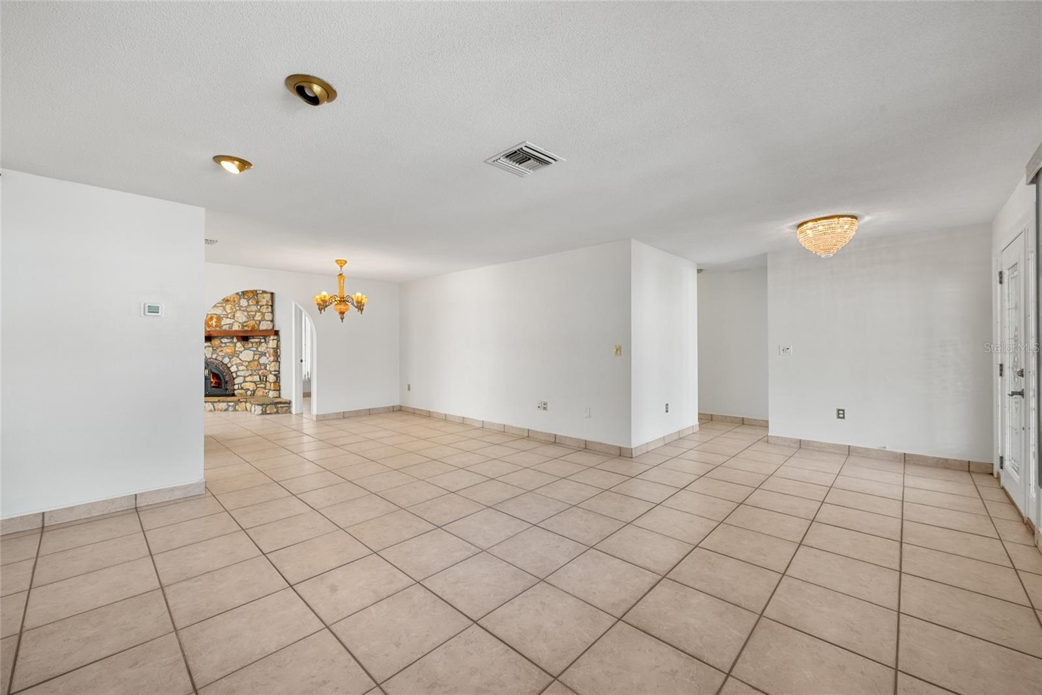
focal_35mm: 14
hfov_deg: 104.2
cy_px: 348
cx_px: 521
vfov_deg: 81.2
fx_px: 405
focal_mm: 14
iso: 250
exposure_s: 1/13
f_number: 9
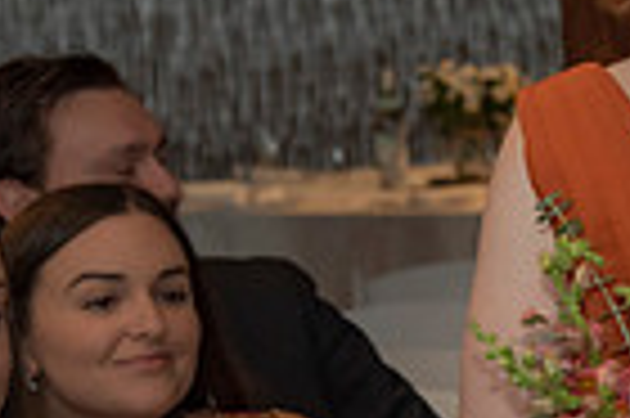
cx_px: 1098
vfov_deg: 5.1
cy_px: 222
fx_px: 4719
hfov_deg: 7.4
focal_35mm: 270
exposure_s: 1/125
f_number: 5
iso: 800
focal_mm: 65
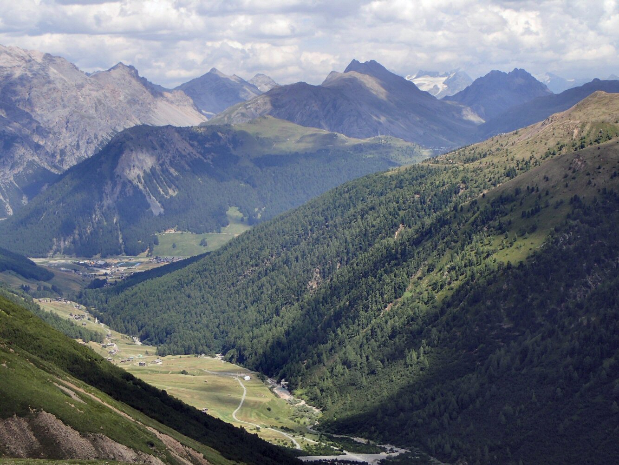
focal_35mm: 65
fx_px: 1162
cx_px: 310
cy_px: 232
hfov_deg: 29.8
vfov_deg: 22.6
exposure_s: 1/400
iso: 100
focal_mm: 11.78
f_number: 5
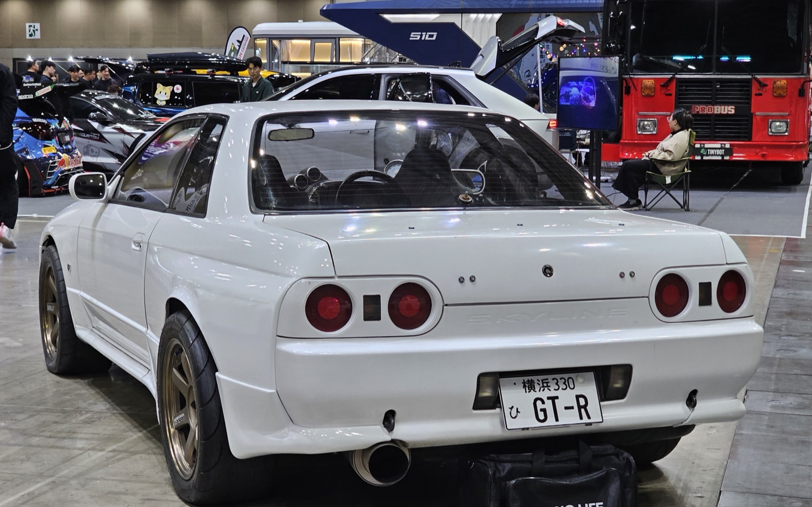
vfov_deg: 17.6
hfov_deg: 27.8
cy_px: 294
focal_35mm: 74
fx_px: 1638
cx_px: 402
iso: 200
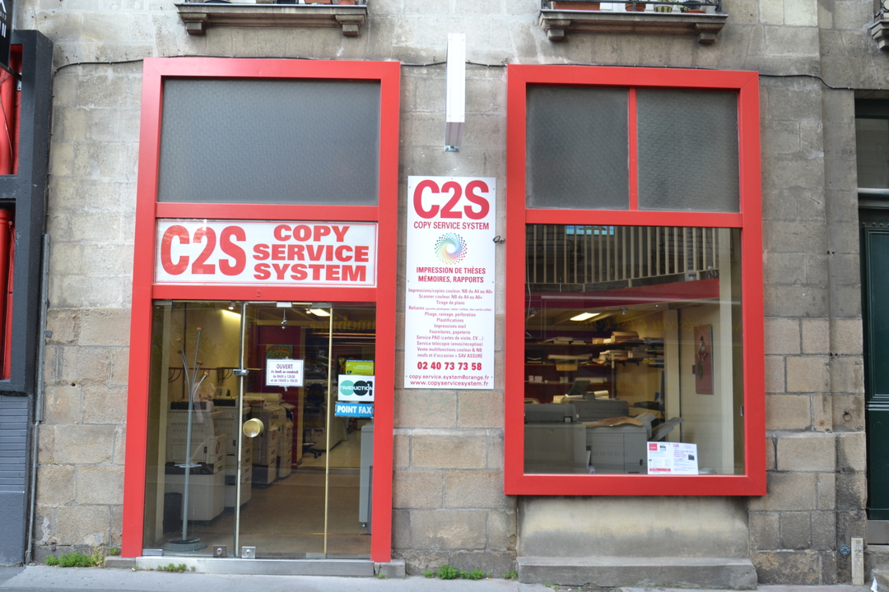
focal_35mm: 32
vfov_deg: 41.7
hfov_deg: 59.5
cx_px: 444
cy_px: 296
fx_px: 778
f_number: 5
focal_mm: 21
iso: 400
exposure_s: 1/100
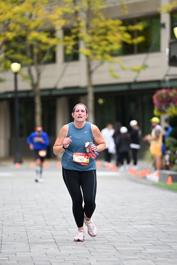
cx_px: 85
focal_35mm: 238
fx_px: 1755
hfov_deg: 5.8
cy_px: 145
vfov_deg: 8.7
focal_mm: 200
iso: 640
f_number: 2.8
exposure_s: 1/2000
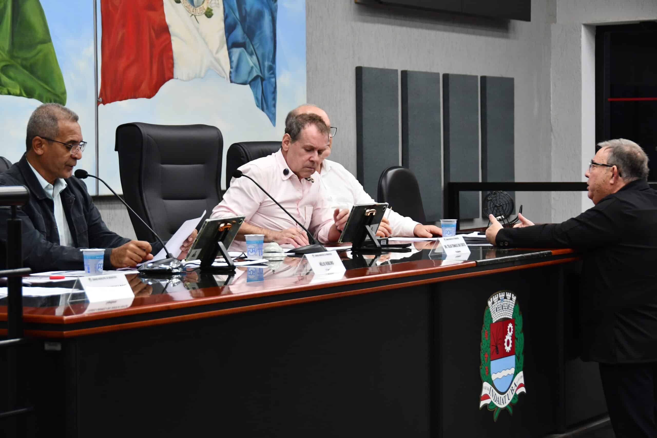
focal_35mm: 105
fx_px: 1916
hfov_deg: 19.5
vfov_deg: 13.0
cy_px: 219
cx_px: 328
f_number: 5
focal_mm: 70
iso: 1100
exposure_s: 1/125
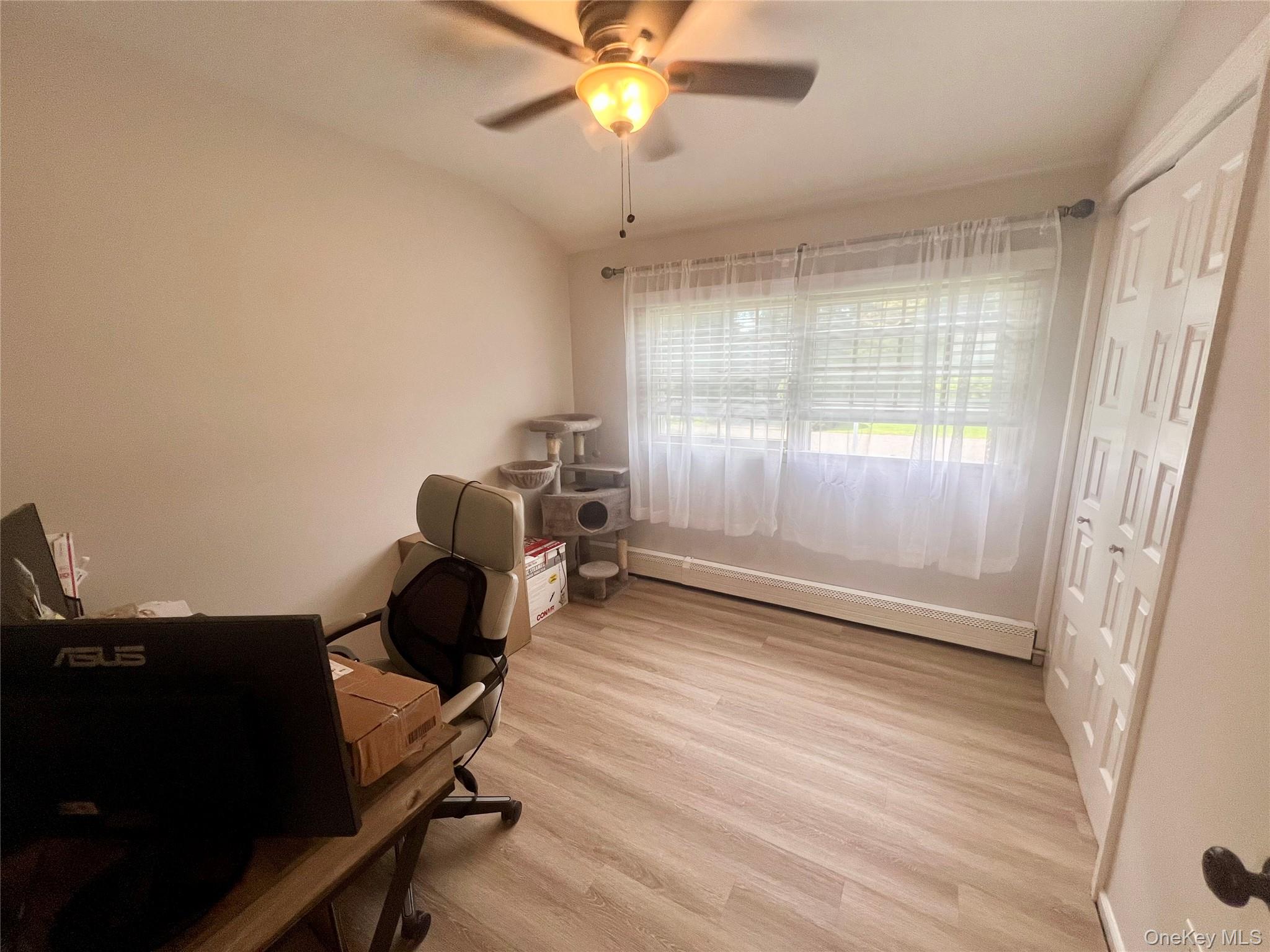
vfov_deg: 89.9
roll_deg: +0.8
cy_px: 476
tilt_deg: -12.8
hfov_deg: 106.2
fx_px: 477
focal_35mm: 13
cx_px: 635
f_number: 1.8
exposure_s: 1/120
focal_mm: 1.57
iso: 125
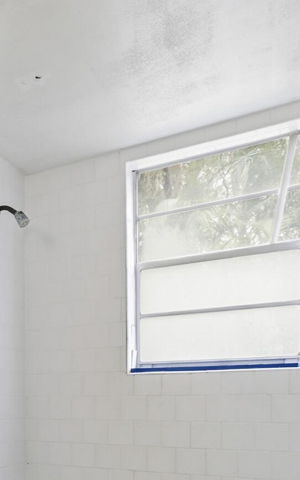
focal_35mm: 41
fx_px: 536
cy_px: 400
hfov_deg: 25.4
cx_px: -122
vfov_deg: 45.2
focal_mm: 14
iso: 400
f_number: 8
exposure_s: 1/320
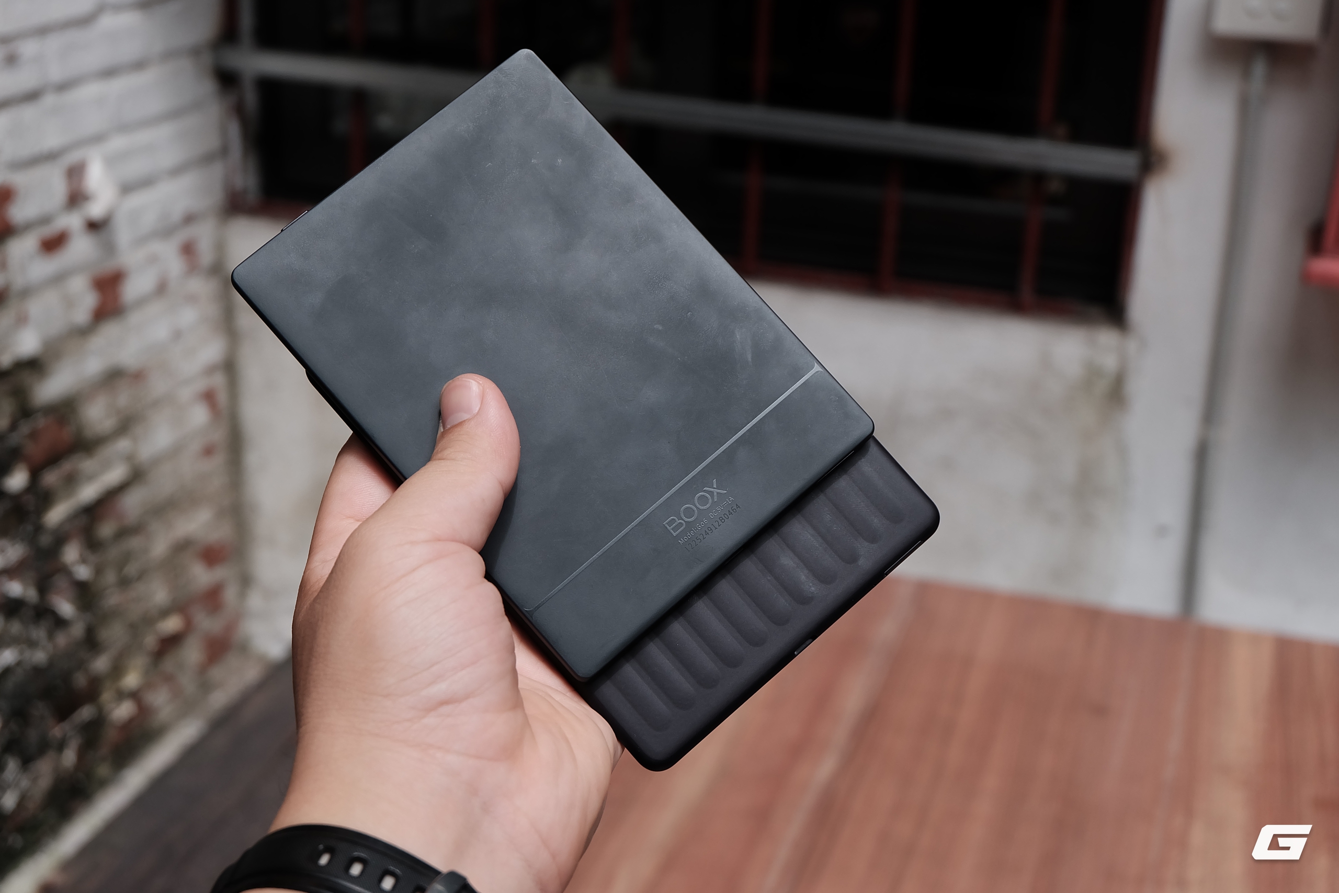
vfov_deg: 26.5
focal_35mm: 51
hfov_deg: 38.9
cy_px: 446
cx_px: 670
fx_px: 1897
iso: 400
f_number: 5.6
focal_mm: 34
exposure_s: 1/420
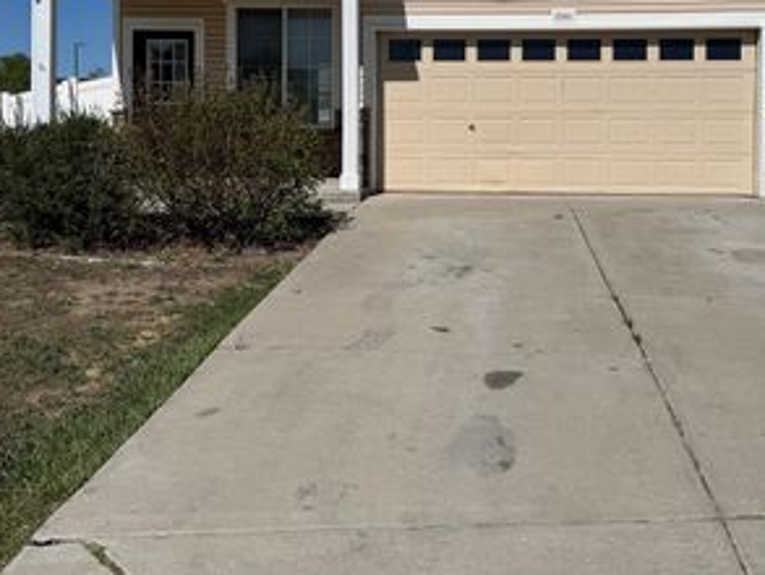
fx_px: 906
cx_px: 449
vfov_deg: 34.3
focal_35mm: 41
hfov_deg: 45.6
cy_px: 132
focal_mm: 6.76
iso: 64
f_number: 1.78
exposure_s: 1/12346
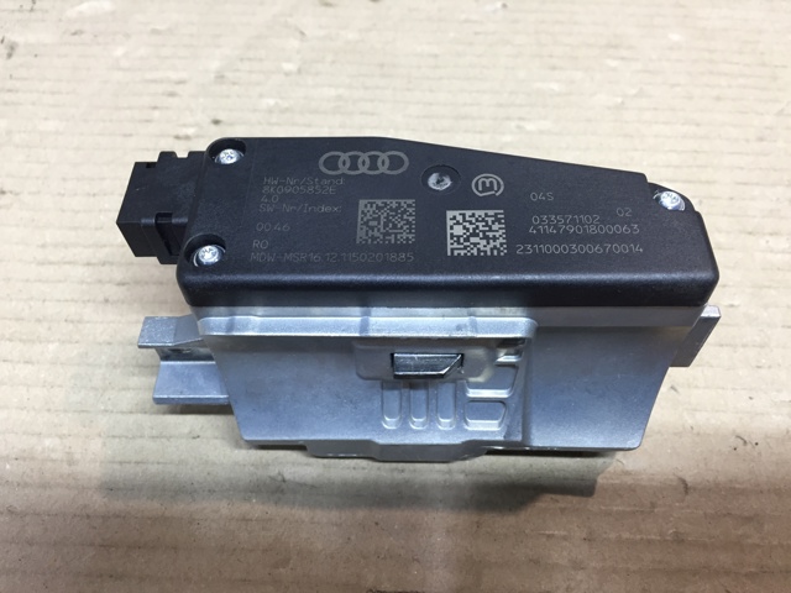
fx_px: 663
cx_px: 396
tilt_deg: -58.3
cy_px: 296
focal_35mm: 29
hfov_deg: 61.7
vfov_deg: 48.2
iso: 125
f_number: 2.2
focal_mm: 4.15
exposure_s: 1/33
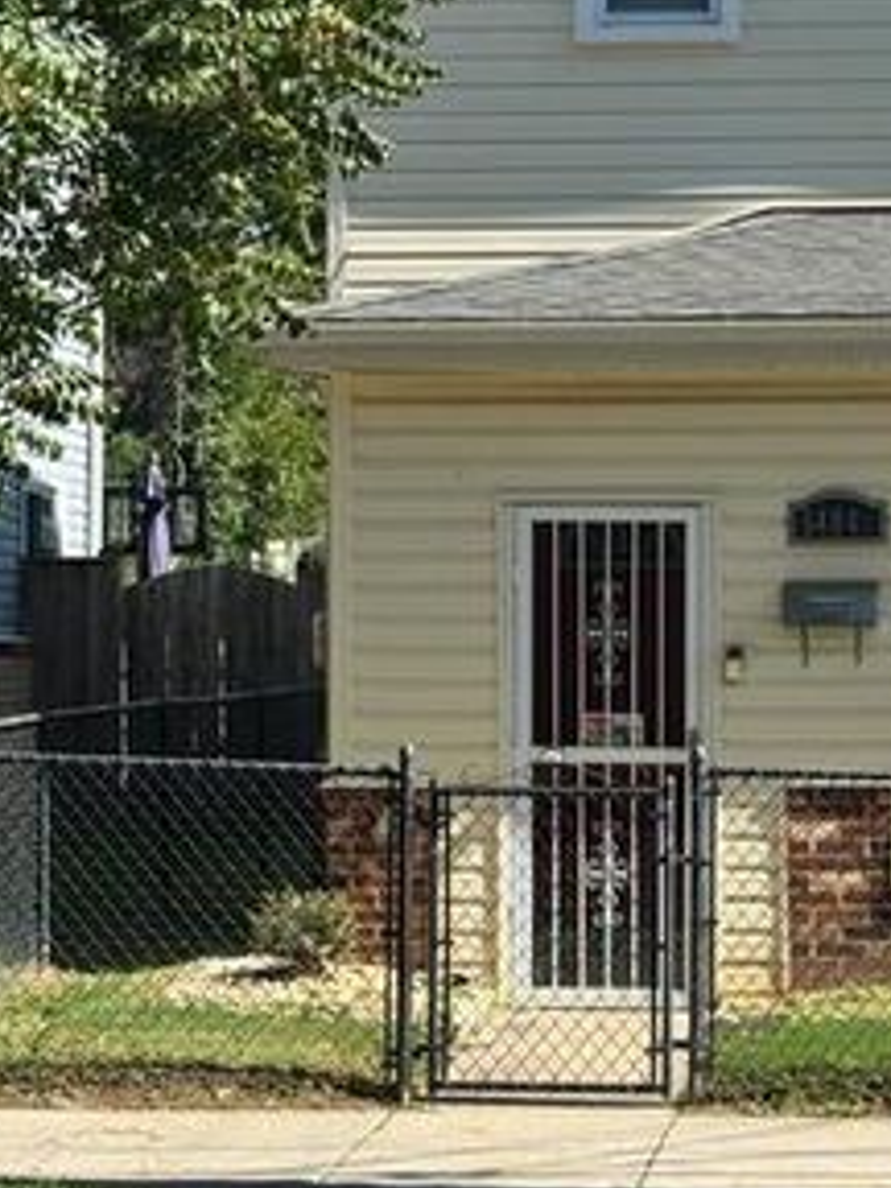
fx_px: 3809
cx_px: 800
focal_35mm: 111
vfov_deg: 17.7
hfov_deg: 13.2
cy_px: 559
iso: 64
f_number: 1.78
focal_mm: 6.76
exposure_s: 1/3096
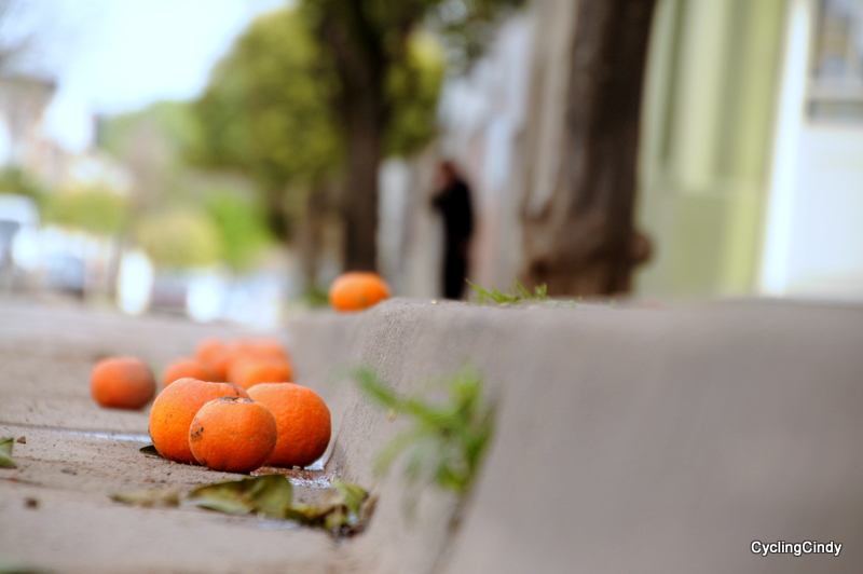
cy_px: 287
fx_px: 5569
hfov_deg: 8.9
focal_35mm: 232
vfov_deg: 5.9
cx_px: 432
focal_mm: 155
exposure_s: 1/160
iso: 250
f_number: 8
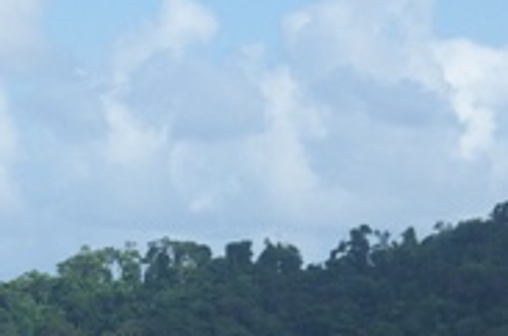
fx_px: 3702
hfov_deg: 7.8
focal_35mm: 263
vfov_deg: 5.1
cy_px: 583
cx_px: 11
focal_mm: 40
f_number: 8
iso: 200
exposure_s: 1/350
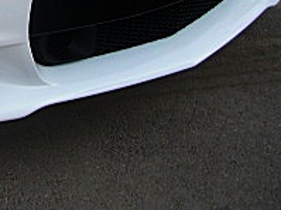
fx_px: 941
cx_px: -99
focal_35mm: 116
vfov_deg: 12.1
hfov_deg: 16.0
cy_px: -116
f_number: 2.8
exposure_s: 1/500
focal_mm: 6.3
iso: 50
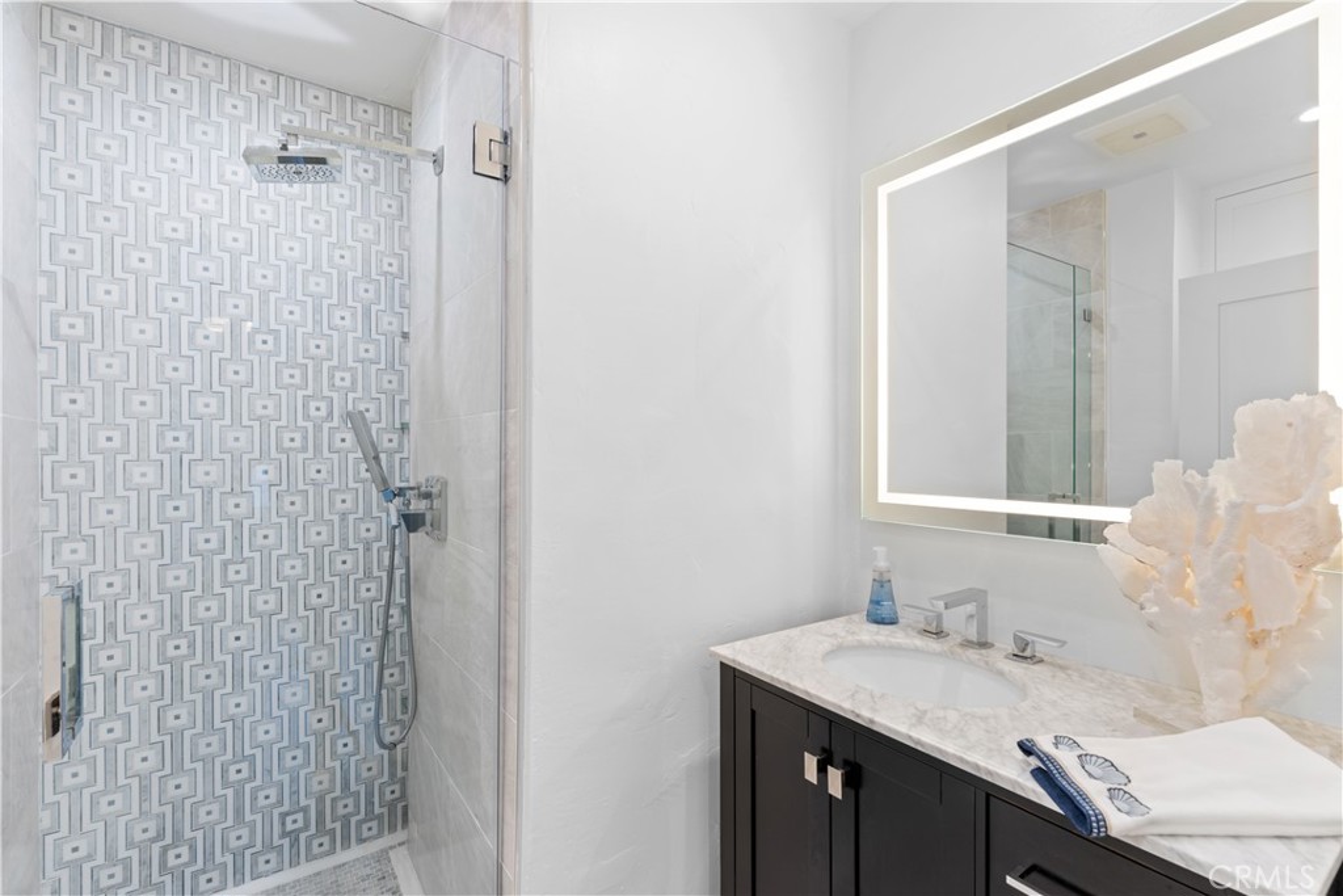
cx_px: 672
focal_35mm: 16
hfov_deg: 97.1
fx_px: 593
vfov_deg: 74.1
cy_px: 448
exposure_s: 1/3
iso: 100
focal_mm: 15.9
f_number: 7.1
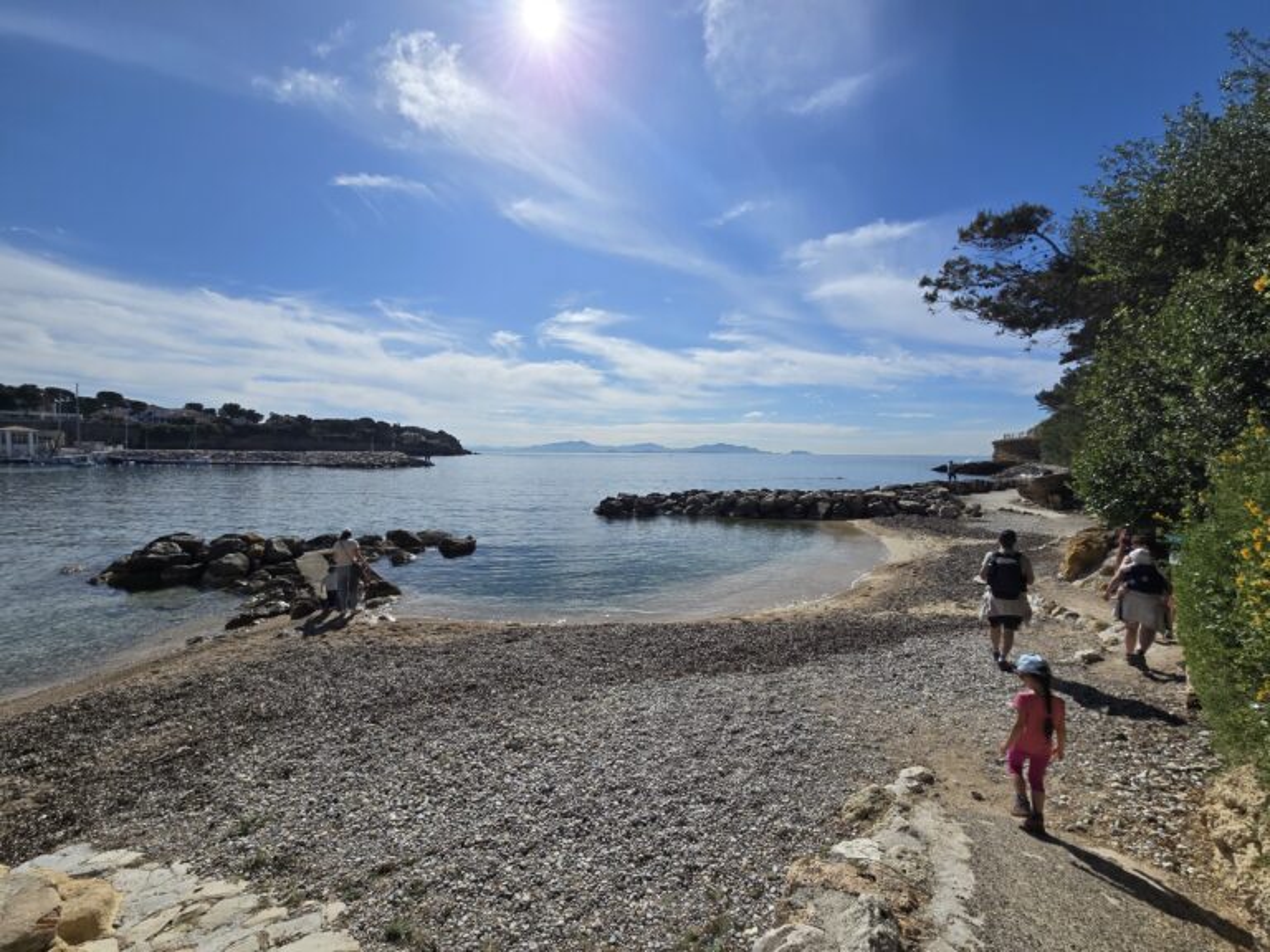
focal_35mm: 13
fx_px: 477
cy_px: 476
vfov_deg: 89.9
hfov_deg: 106.2
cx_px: 635
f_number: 2.2
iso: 50
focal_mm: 2.2
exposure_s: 1/5523
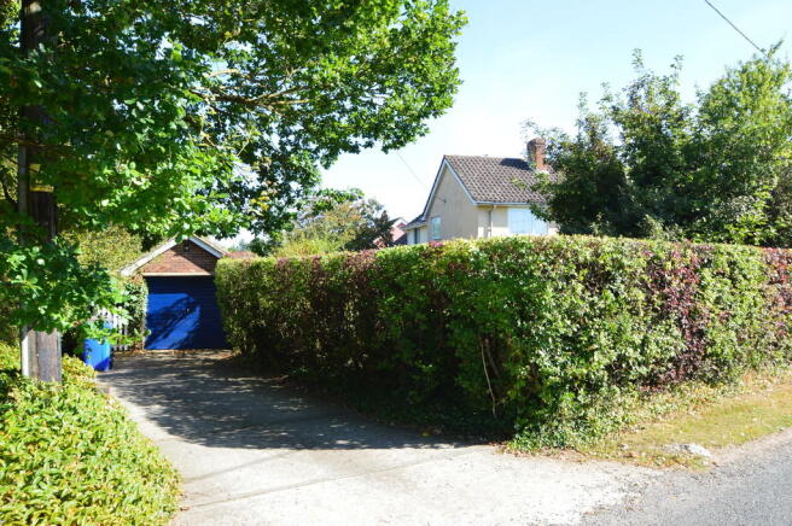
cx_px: 396
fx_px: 560
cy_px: 263
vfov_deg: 50.3
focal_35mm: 26
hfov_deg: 70.5
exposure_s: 1/160
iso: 400
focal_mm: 17
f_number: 9
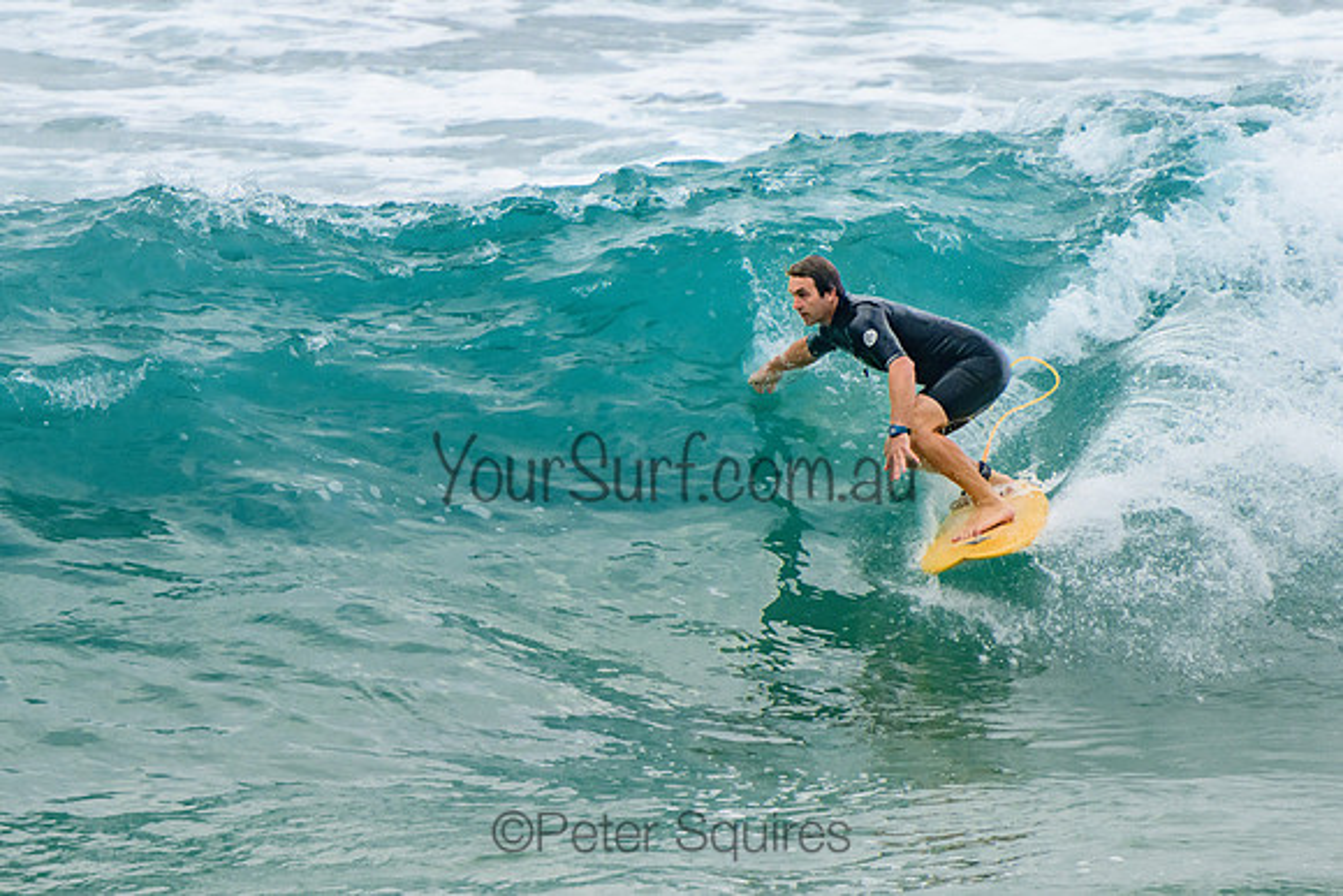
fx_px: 20501
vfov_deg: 2.5
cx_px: 730
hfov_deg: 3.8
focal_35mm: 549
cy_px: 386
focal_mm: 400
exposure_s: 1/1250
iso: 500
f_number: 5.6
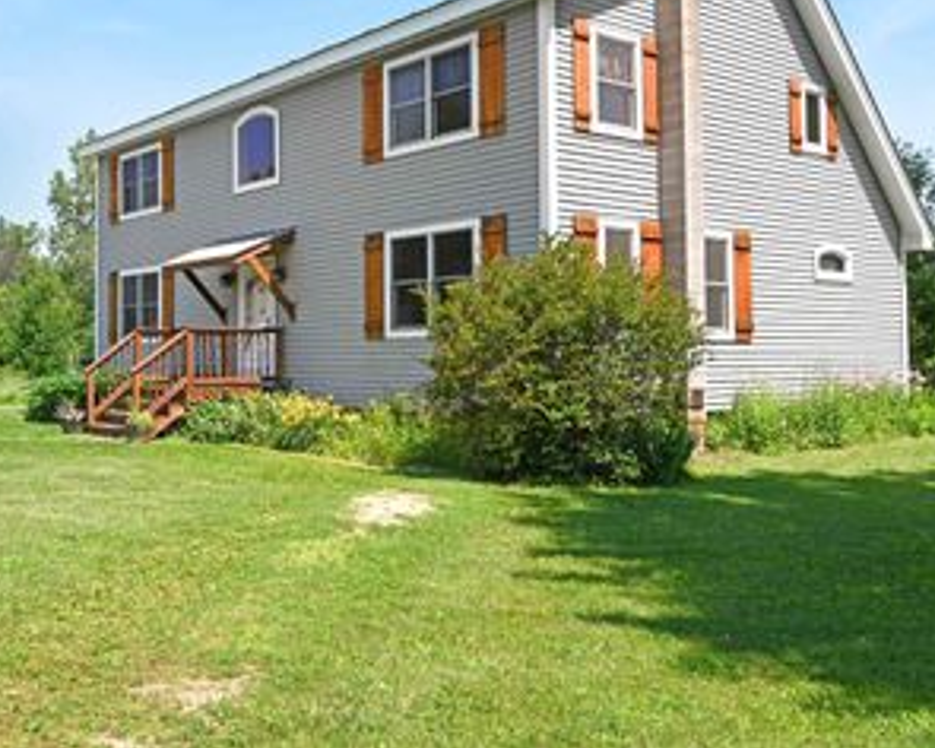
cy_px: 223
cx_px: 263
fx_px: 969
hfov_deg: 49.9
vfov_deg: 41.4
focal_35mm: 35
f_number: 14
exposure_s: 1/80
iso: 100
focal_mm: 22
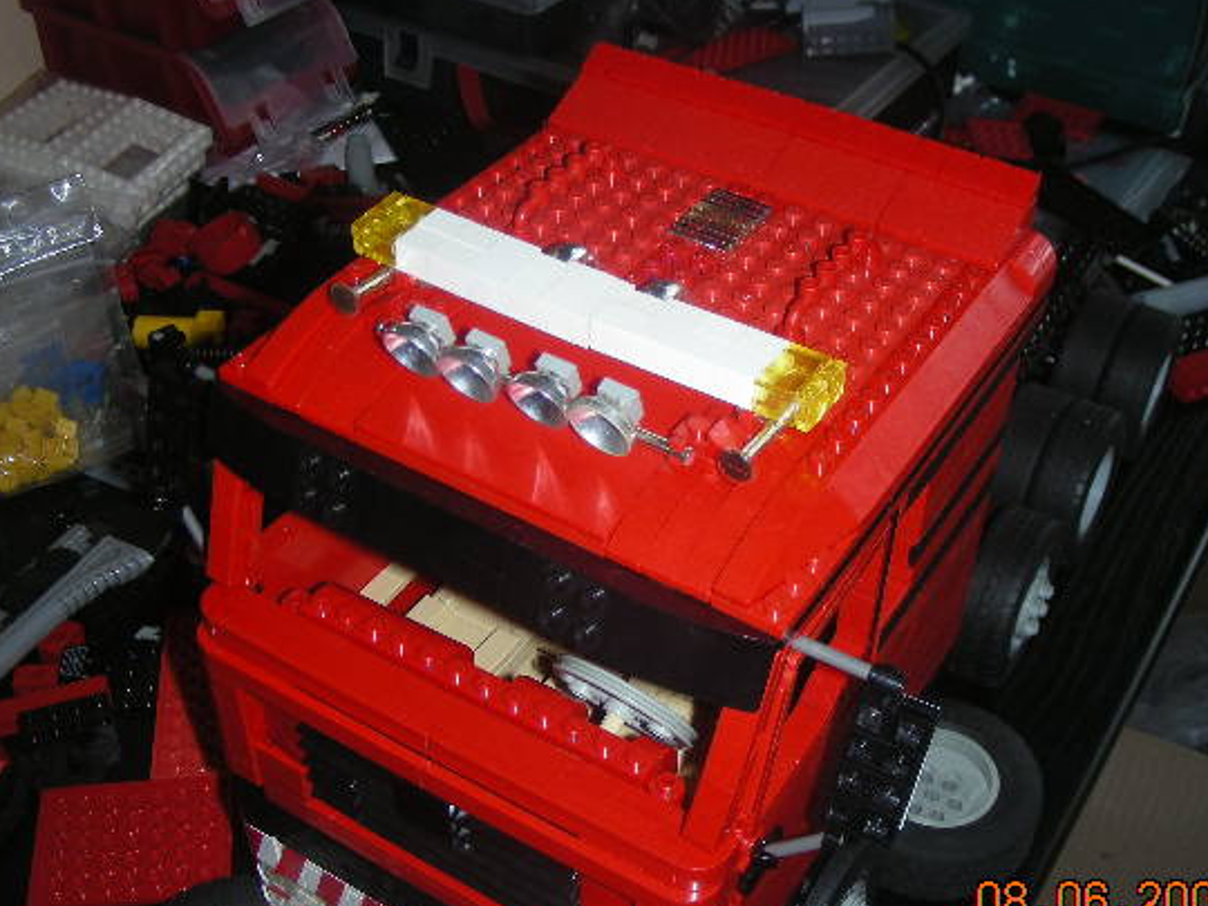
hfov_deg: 42.1
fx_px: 1570
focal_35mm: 45
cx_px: 622
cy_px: 474
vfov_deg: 32.2
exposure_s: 1/60
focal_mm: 6.3
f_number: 3.5
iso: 50
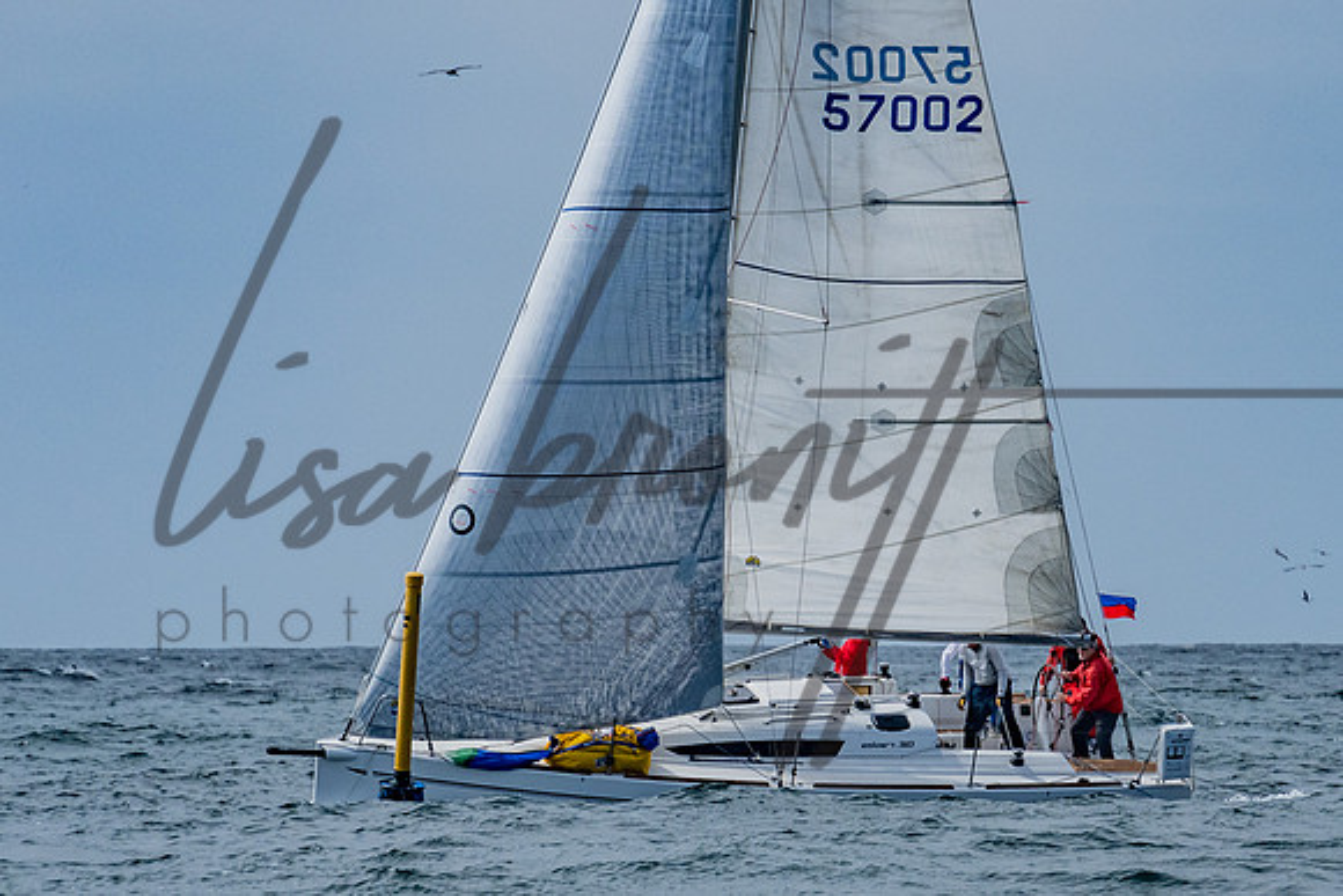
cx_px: 762
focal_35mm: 445
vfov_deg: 3.1
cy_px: 548
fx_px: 16595
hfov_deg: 4.6
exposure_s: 1/3200
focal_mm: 200
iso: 200
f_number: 6.3
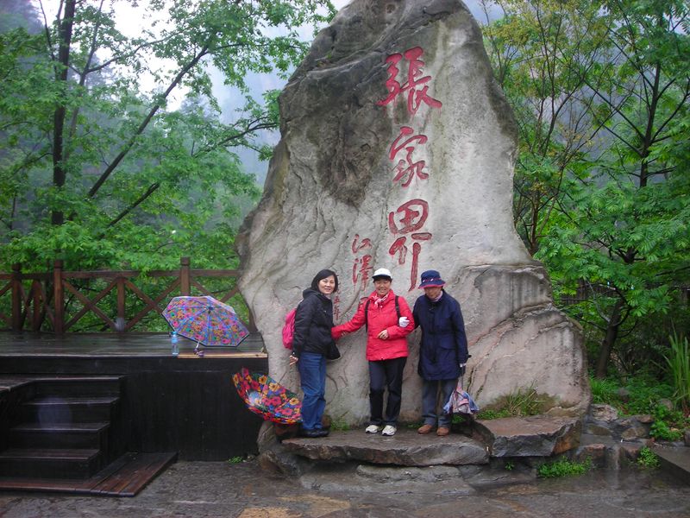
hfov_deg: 49.0
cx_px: 345
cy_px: 259
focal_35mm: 38
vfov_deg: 37.7
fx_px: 757
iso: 62
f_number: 3.2
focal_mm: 6.3
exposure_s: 1/30
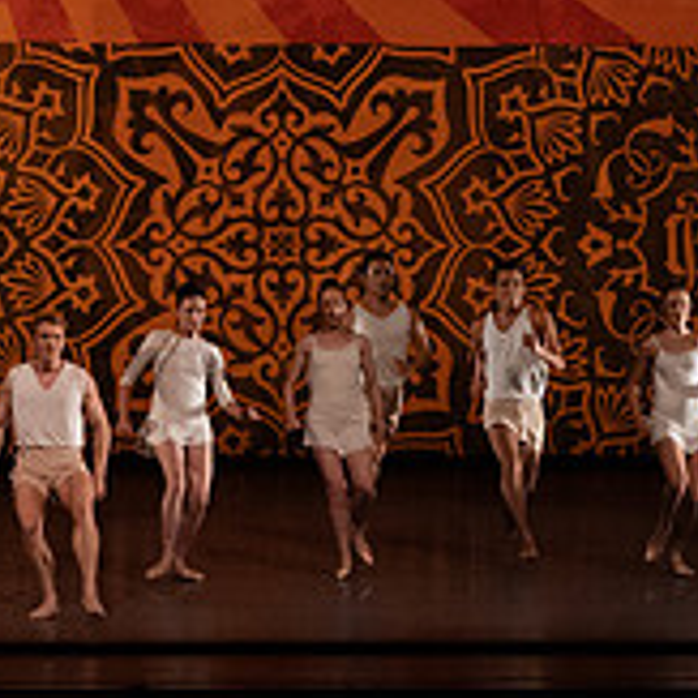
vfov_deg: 5.8
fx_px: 6912
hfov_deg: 5.8
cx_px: 47
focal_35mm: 303
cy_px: -6
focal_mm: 100
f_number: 6.3
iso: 6400
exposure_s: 1/400
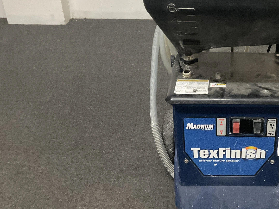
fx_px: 403
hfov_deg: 36.4
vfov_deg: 28.7
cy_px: 55
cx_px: 237
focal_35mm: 50
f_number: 1.8
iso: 250
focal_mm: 3
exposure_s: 1/40
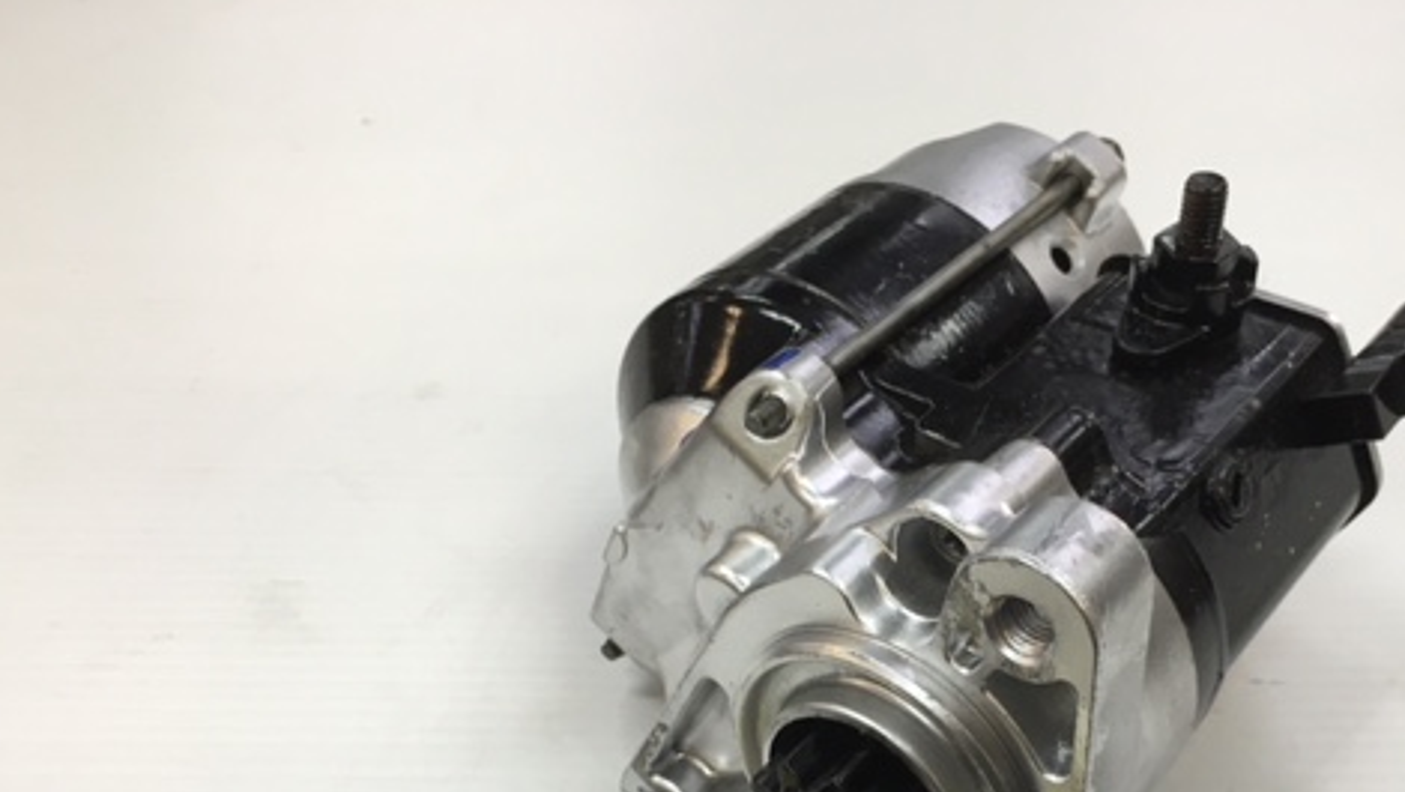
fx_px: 1603
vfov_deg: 26.9
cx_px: 879
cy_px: 702
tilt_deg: -47.2
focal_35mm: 43
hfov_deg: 46.9
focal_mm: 4.15
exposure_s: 1/33
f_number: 2.2
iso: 40
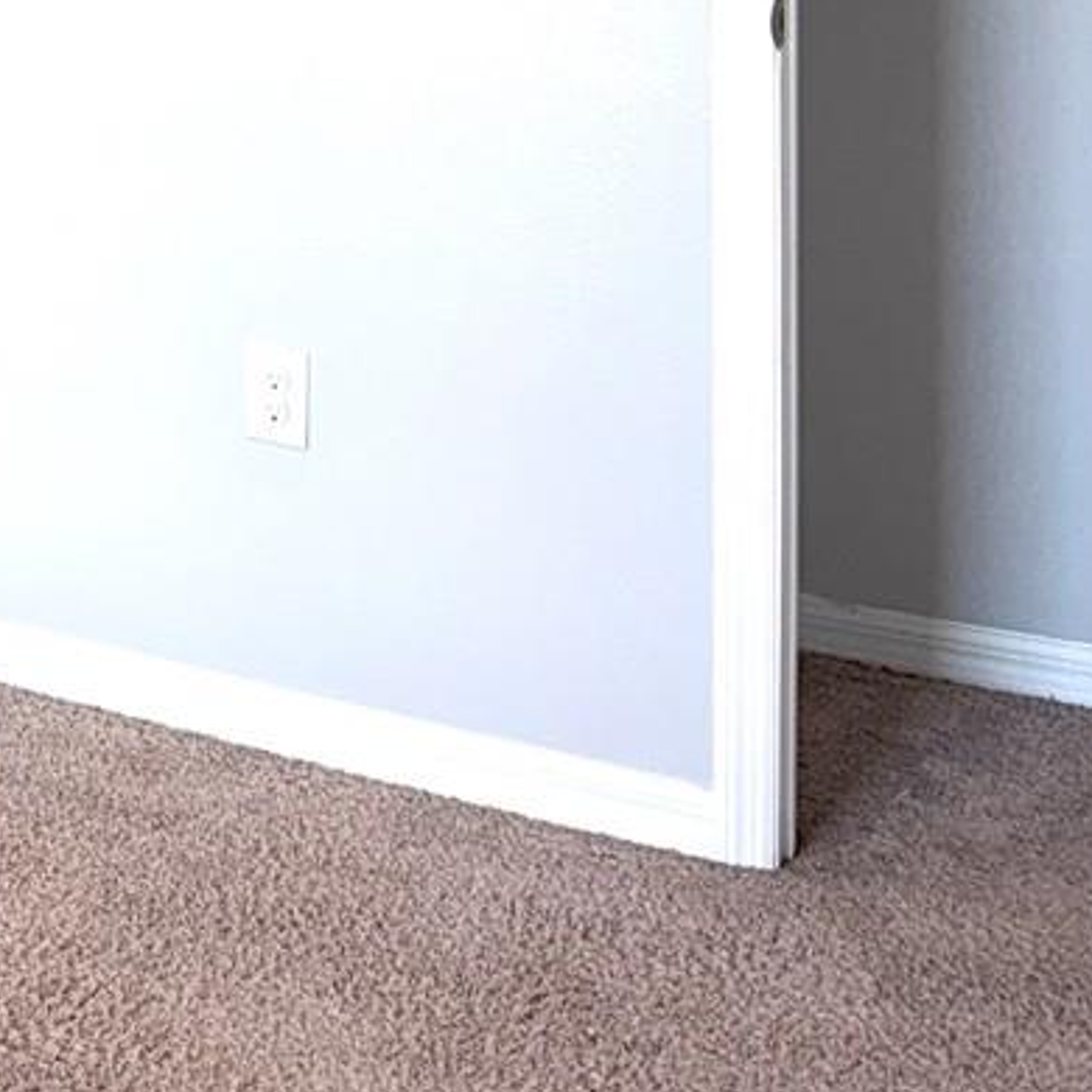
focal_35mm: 87
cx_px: -529
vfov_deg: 18.7
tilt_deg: +0.1
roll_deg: -0.1
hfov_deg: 17.9
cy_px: -258
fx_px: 3105
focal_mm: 6.76
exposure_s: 1/217
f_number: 1.78
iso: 125
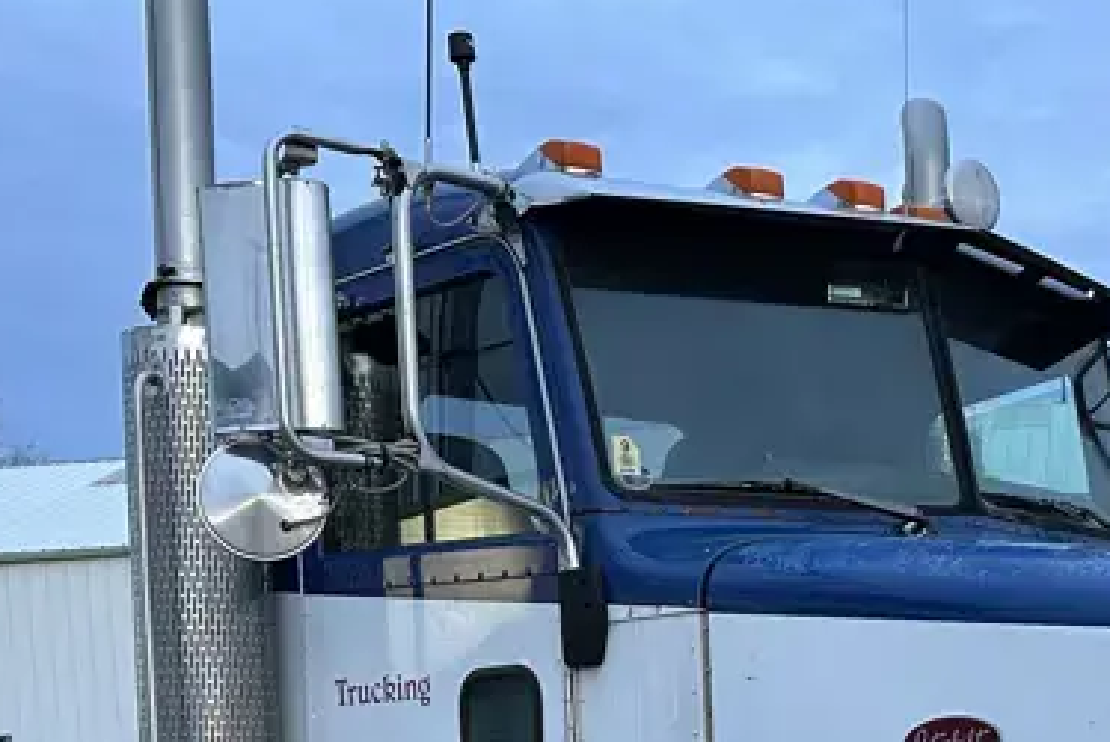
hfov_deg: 30.7
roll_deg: +2.4
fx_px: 1975
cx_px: 881
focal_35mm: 64
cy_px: 849
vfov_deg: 20.2
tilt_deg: -5.4
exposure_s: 1/68
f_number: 1.78
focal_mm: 6.86
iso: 250
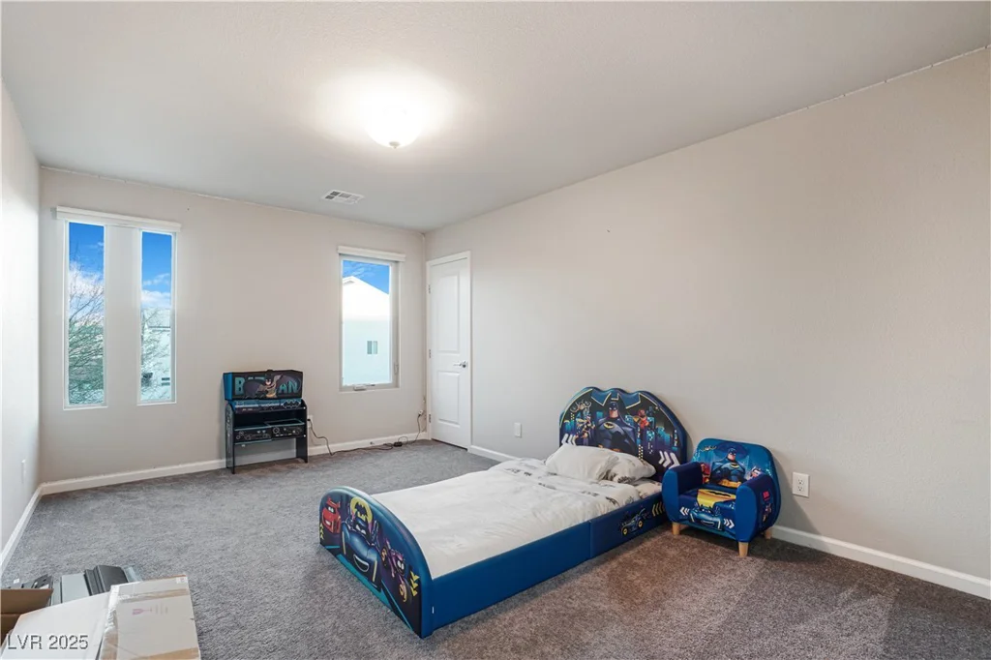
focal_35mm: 15
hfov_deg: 100.4
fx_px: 413
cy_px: 330
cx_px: 496
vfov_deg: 77.3
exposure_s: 1.3
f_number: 8
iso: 400
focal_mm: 10
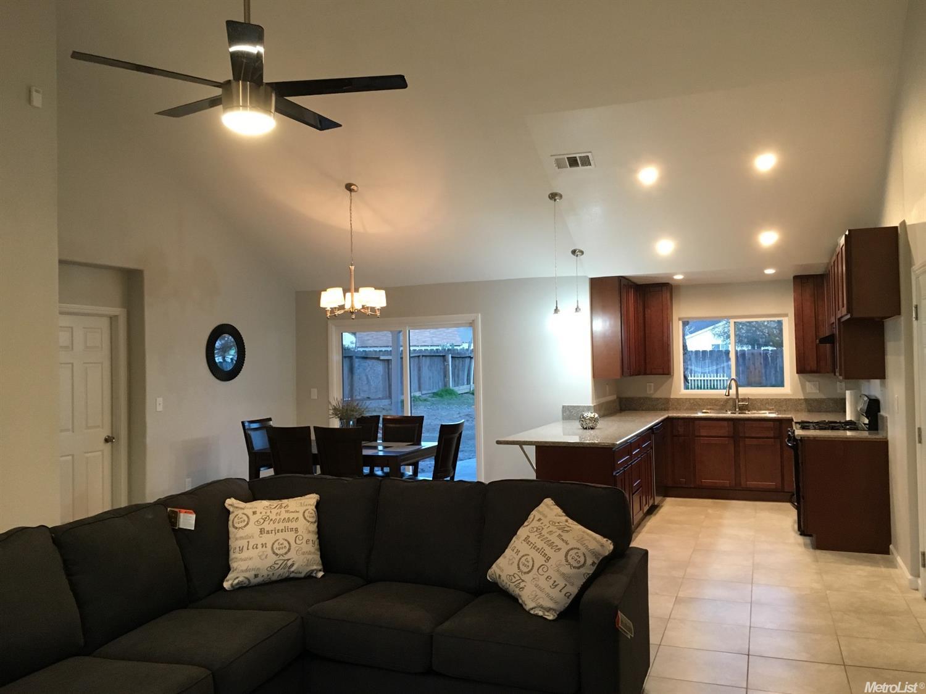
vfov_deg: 48.2
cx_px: 463
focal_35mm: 29
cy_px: 347
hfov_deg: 61.7
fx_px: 776
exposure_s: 1/30
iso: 160
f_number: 2.2
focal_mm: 4.15
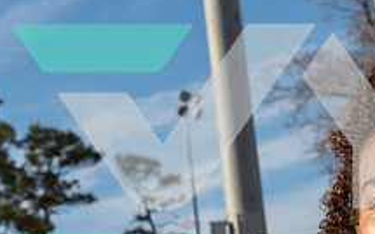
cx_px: 460
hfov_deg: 13.9
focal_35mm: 146
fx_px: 1491
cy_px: 329
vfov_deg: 8.8
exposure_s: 1/250
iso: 160
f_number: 10
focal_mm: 53
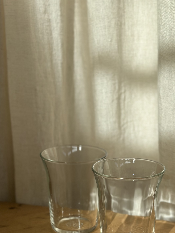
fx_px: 458
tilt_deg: -15.3
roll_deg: -0.2
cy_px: 163
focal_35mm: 68
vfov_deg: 28.3
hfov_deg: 21.6
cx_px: 104
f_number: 1.78
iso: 80
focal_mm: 6.86
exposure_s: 1/1517
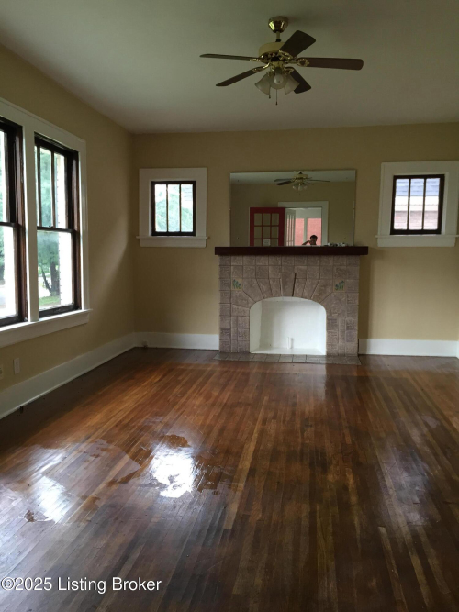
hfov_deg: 48.2
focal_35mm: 29
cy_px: 306
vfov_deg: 61.7
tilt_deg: -5.4
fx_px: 513
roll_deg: -0.7
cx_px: 230
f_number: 2.2
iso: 64
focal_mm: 4.15
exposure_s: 1/30
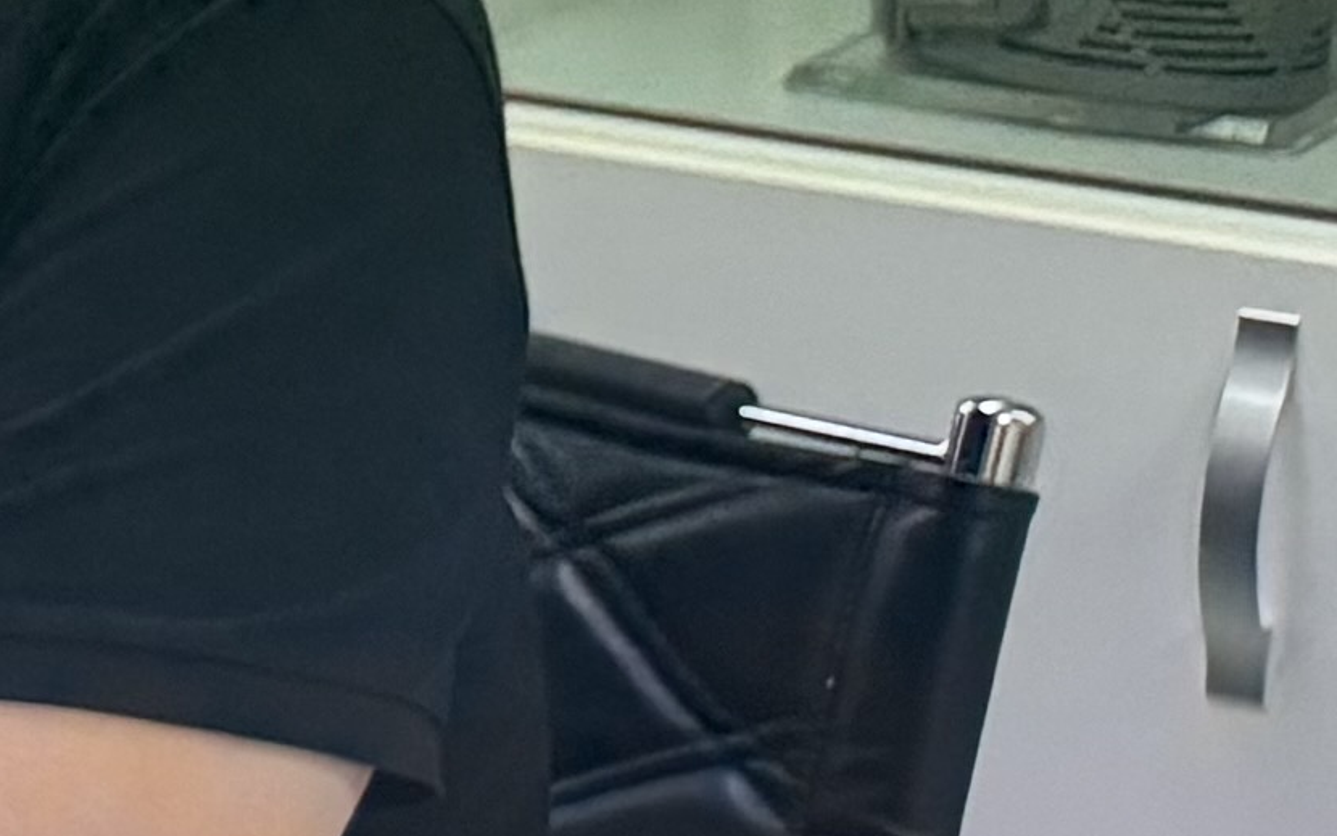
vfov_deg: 7.4
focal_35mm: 175
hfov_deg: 8.7
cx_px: -3238
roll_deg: +3.7
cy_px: -161
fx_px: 6377
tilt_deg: -11.5
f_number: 1.78
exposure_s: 1/120
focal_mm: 6.76
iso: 125
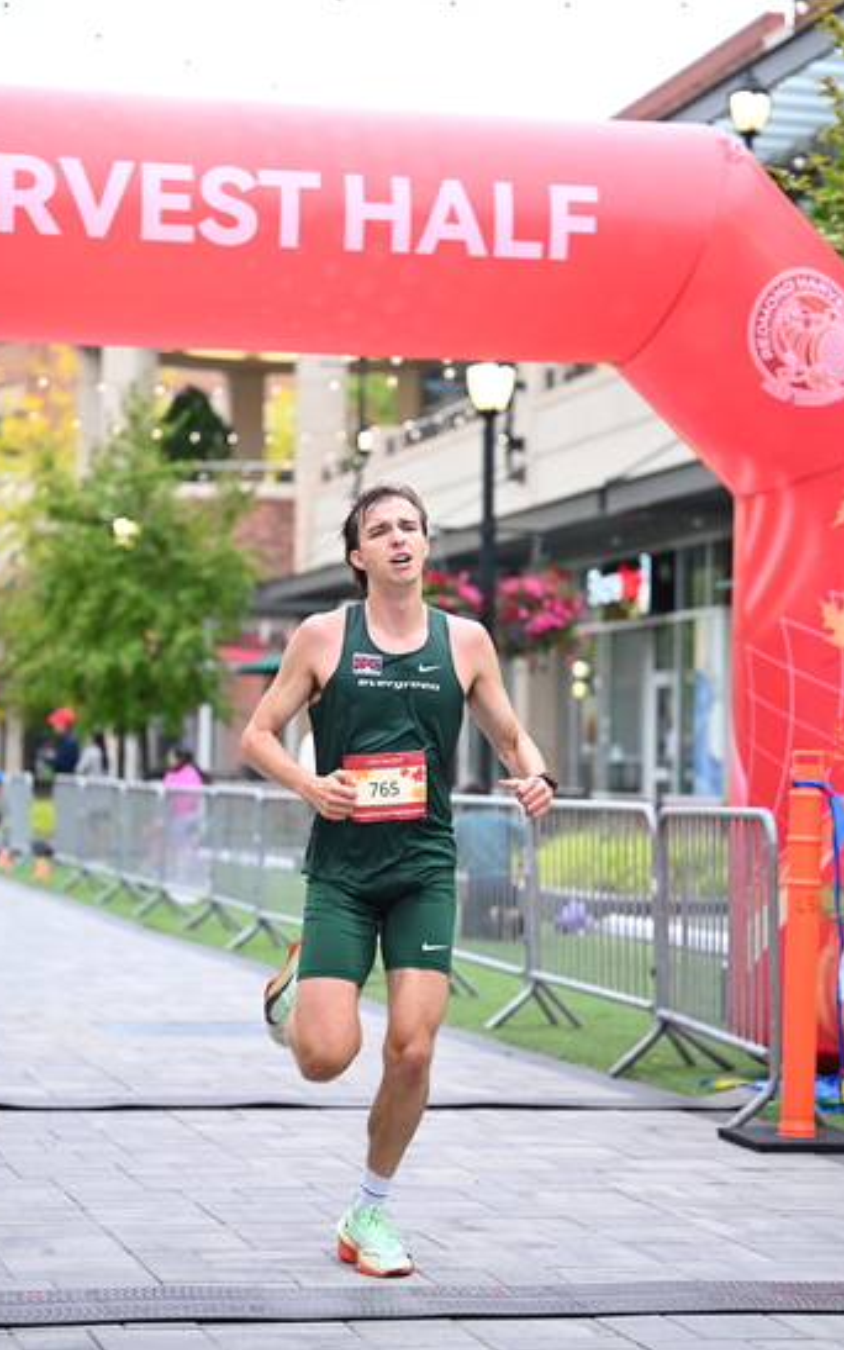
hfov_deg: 15.6
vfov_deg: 24.6
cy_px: 676
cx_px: 418
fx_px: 3091
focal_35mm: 84
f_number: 2.8
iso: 1600
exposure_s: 1/640
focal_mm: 82
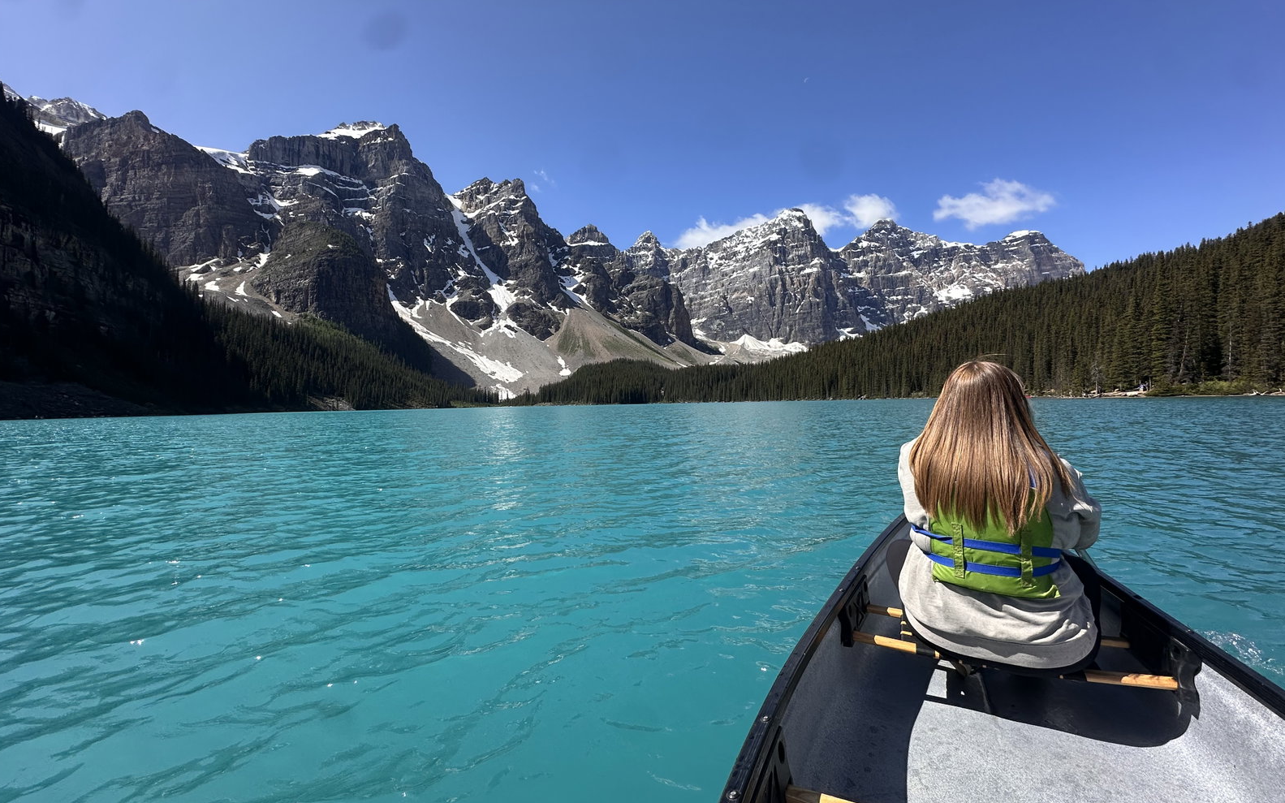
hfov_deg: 101.5
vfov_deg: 74.7
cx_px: 639
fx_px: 525
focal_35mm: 15
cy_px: 382
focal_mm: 2.22
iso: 50
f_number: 2.2
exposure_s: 1/1473
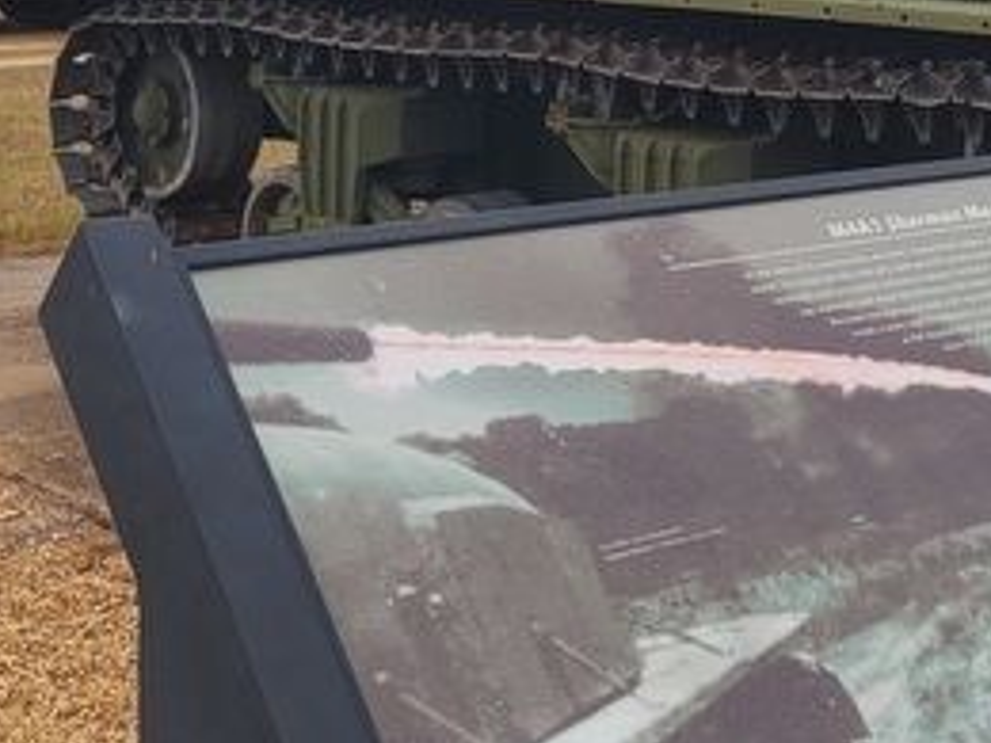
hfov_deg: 23.4
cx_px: 995
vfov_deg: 17.9
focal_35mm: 80
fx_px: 2290
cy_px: -50
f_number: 1.8
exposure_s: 1/359
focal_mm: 5.4
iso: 40
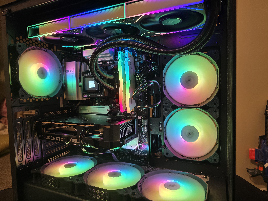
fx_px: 178
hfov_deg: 73.9
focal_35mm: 23
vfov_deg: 58.9
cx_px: 134
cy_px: 100
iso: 250
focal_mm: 6.3
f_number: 1.7
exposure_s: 1/86
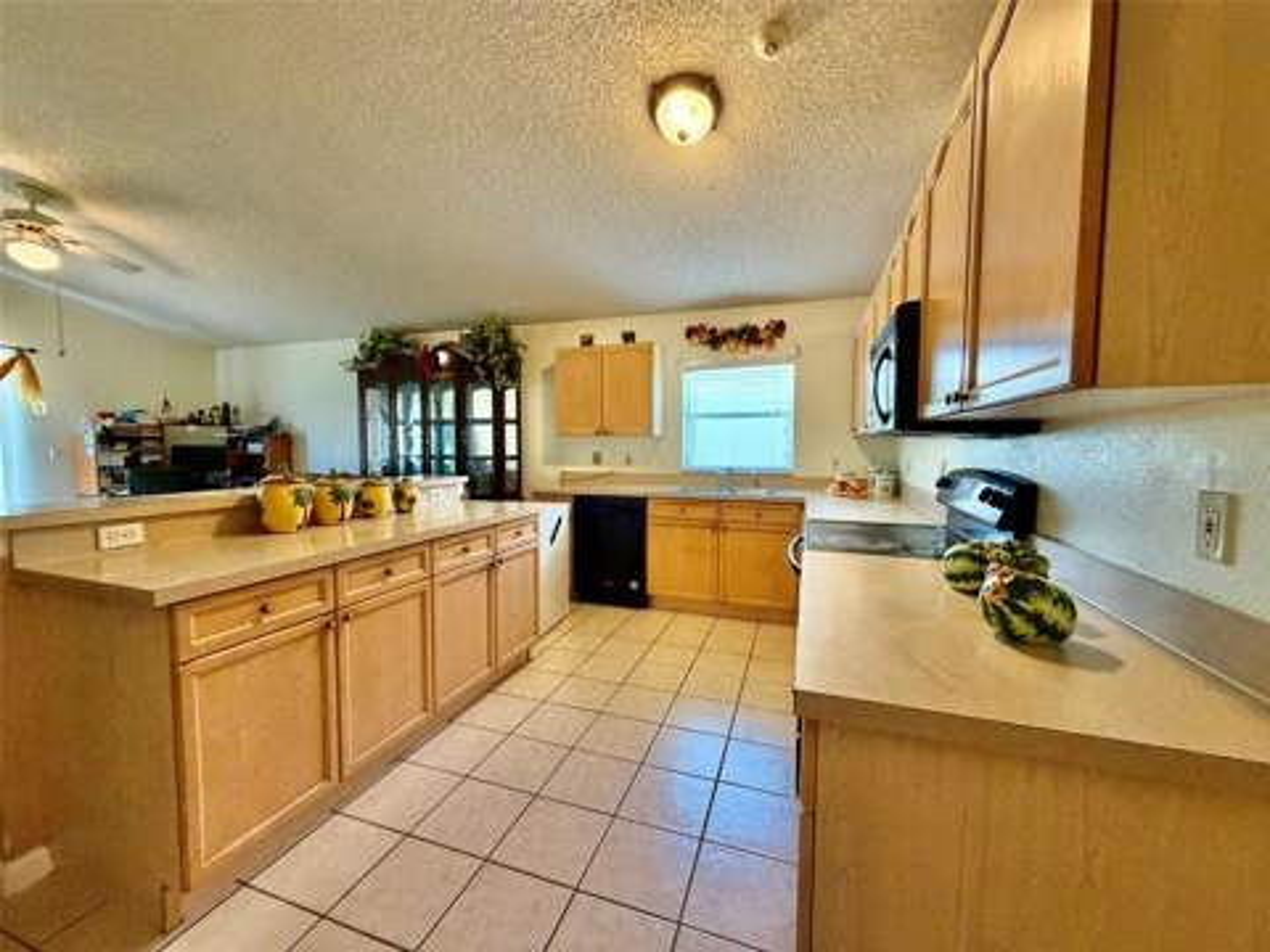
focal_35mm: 14
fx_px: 514
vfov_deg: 85.7
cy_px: 476
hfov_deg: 102.1
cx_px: 635
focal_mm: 2.22
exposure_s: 1/60
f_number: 2.2
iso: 250
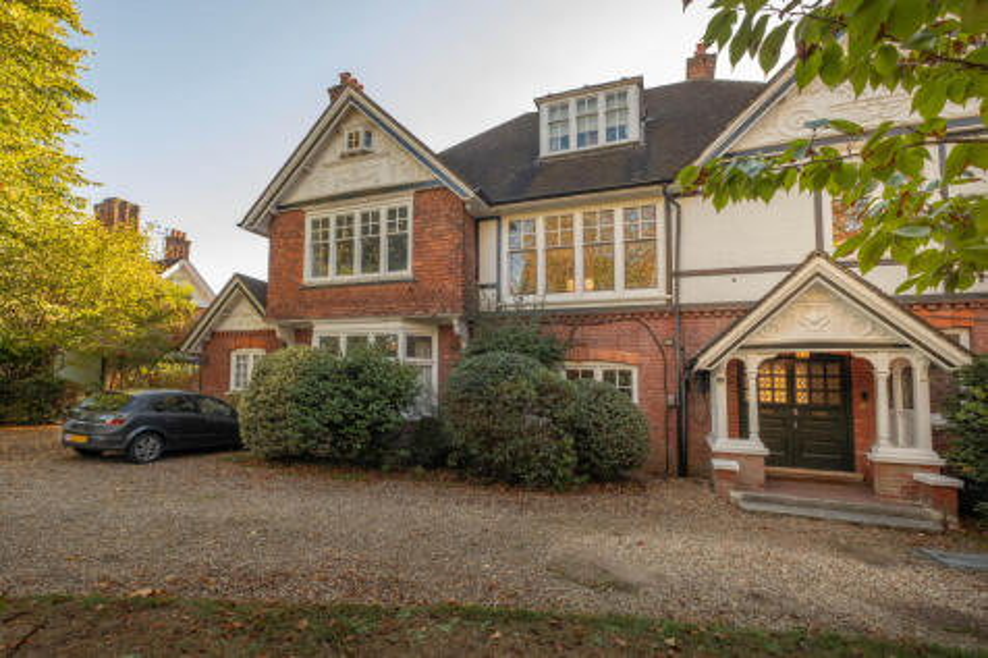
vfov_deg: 77.3
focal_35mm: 15
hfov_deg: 100.4
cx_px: 494
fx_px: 412
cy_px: 329
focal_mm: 10
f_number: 5.6
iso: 400
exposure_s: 1/160
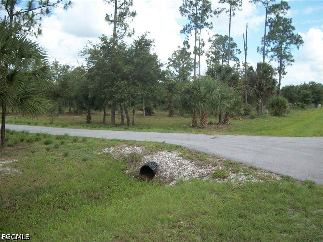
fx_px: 299
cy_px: 121
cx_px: 162
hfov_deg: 56.8
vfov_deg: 44.2
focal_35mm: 32
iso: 80
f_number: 8.8
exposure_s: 1/100
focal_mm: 5.7
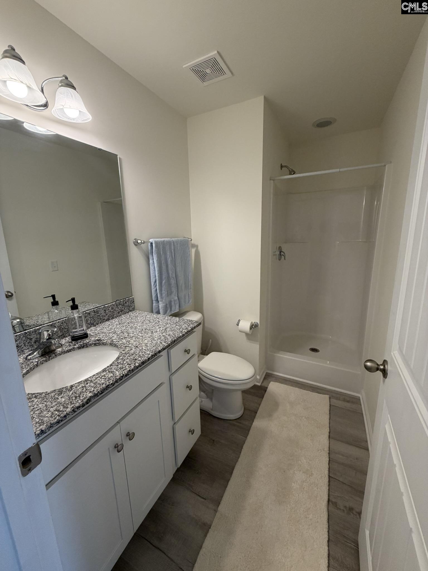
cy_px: 286
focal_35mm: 14
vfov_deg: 102.1
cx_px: 214
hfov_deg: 85.7
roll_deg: +1.6
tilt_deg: -12.0
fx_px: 231
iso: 200
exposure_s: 1/120
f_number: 2.2
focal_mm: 2.22
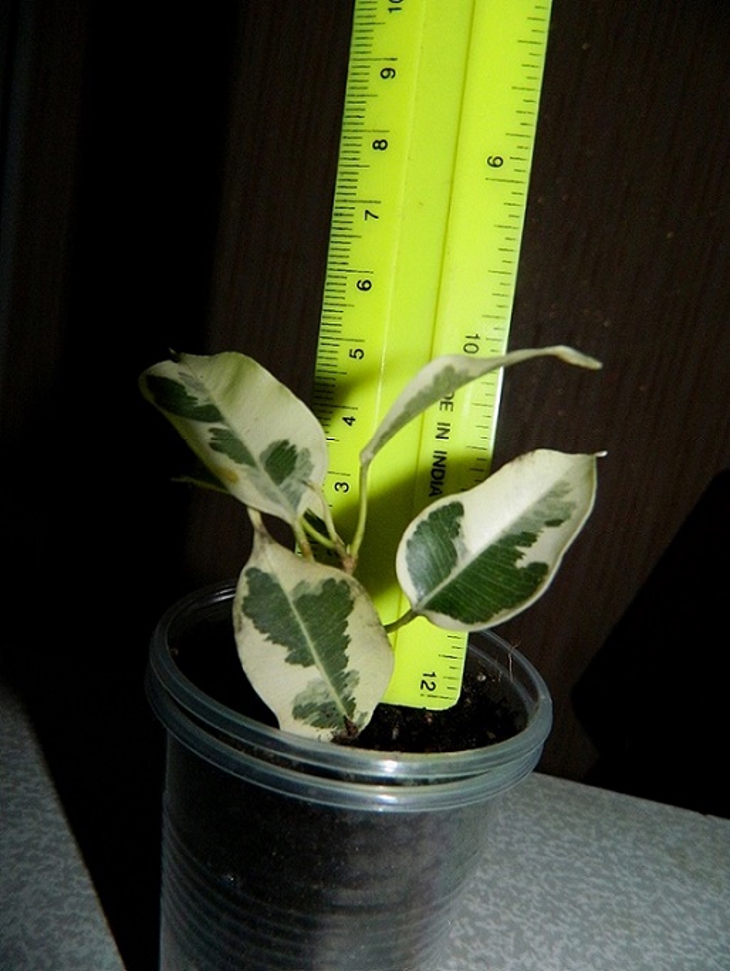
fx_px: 702
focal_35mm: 25
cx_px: 365
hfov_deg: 54.9
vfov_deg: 69.4
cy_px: 486
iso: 400
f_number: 8.7
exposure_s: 1/30
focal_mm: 4.5
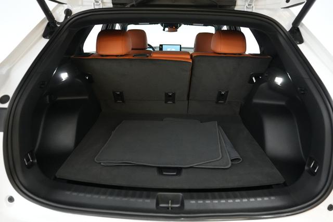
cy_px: 111
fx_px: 222
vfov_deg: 53.1
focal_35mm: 24
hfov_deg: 73.8
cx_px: 166
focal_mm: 24
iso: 6400
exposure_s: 1/160
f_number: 2.8
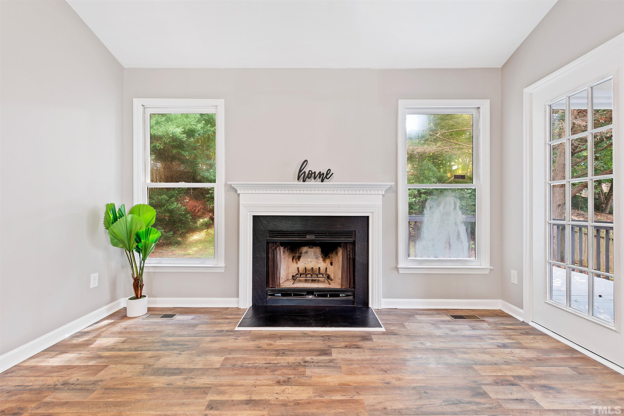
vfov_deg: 77.3
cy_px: 208
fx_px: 260
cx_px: 312
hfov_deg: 100.4
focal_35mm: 15
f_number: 7.1
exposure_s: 1.3
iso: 100
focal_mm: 10
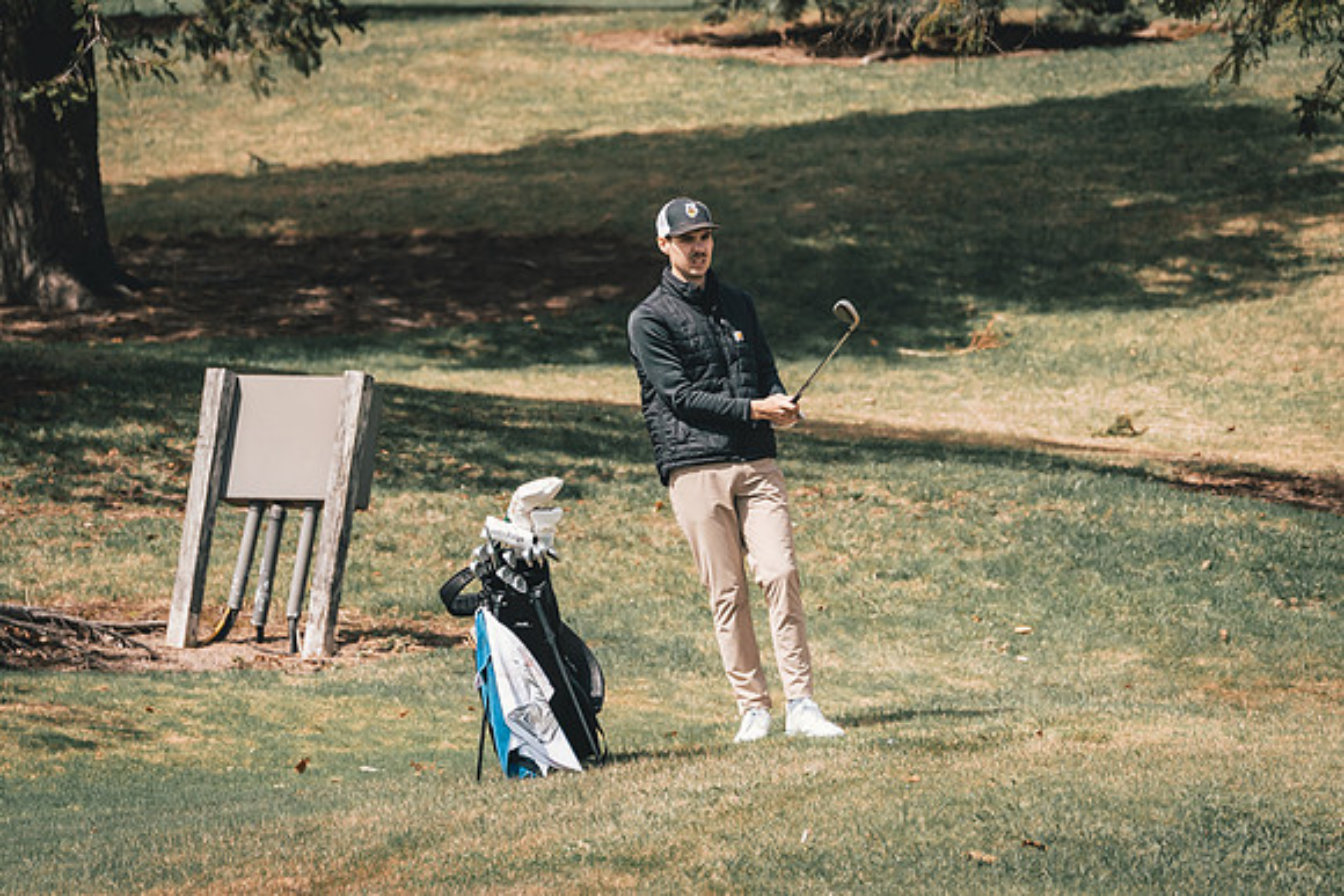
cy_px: 382
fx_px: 15294
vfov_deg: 3.4
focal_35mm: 410
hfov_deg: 5.0
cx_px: 778
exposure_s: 1/3200
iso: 640
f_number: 6.3
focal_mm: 291
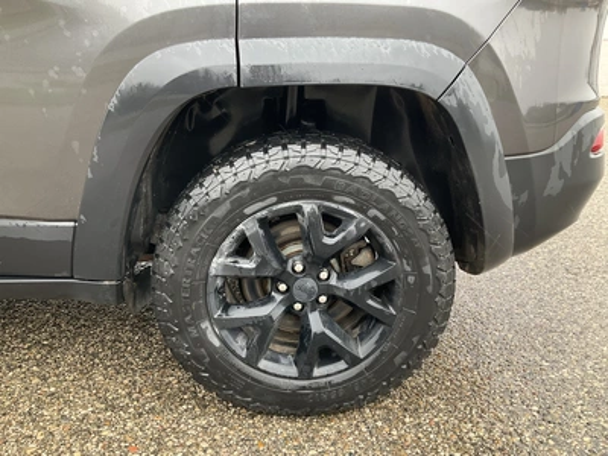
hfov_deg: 61.7
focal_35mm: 29
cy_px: 228
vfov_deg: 48.2
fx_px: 509
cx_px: 304
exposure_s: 1/86
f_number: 1.8
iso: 64
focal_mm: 3
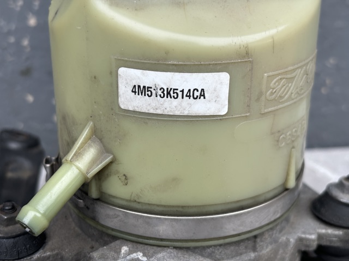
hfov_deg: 36.8
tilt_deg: -22.6
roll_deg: +0.9
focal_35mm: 52
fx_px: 524
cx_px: 174
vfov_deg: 28.0
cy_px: 130
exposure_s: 1/408
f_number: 1.6
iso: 32
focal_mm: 5.96
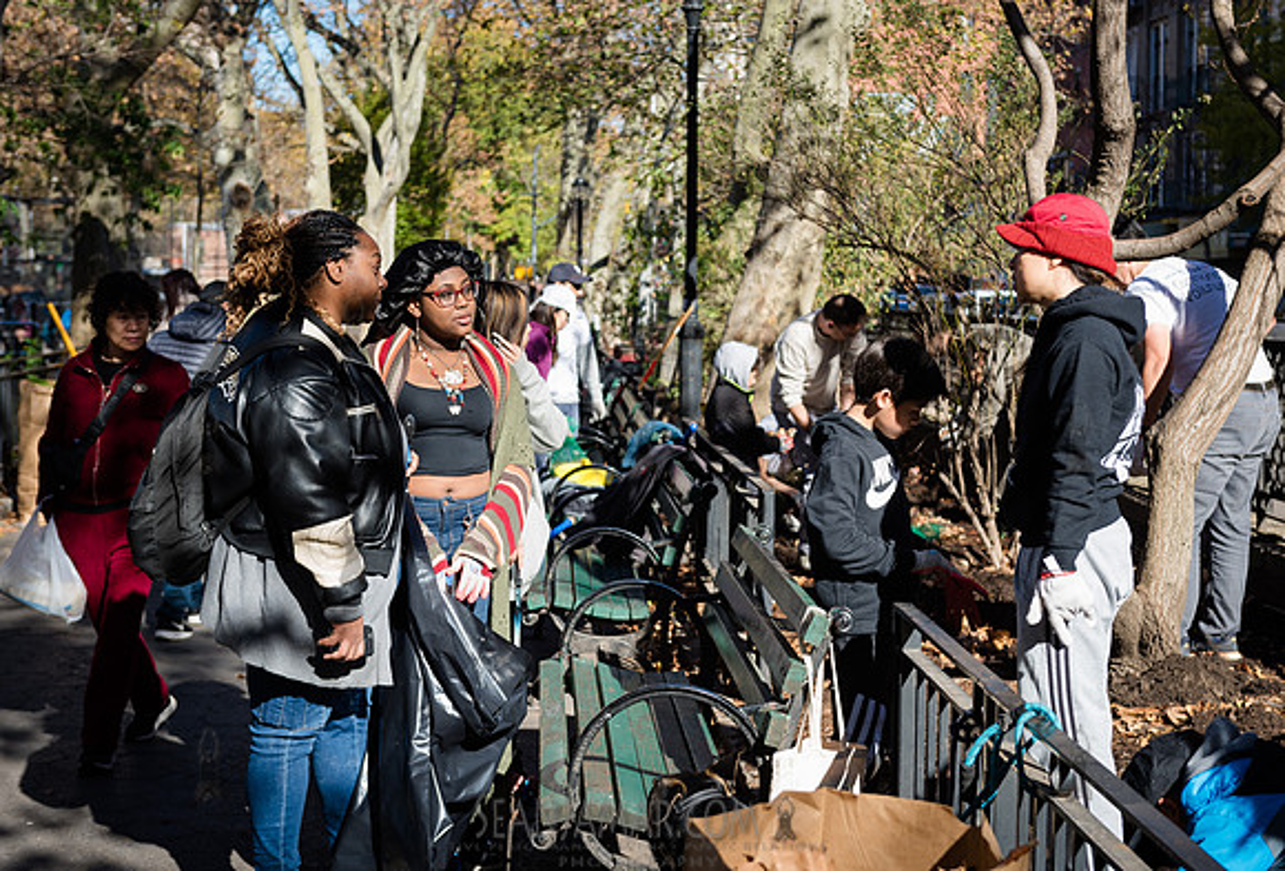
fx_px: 2042
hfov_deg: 34.9
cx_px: 735
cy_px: 381
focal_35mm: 57
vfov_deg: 24.1
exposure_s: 1/320
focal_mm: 50
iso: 100
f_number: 4
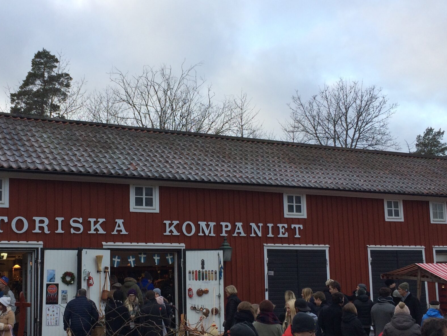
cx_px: 164
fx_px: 607
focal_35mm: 47
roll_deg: +1.1
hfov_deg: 40.1
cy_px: 208
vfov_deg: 30.8
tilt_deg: +5.9
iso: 32
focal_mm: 4.15
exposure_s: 1/202
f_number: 2.2
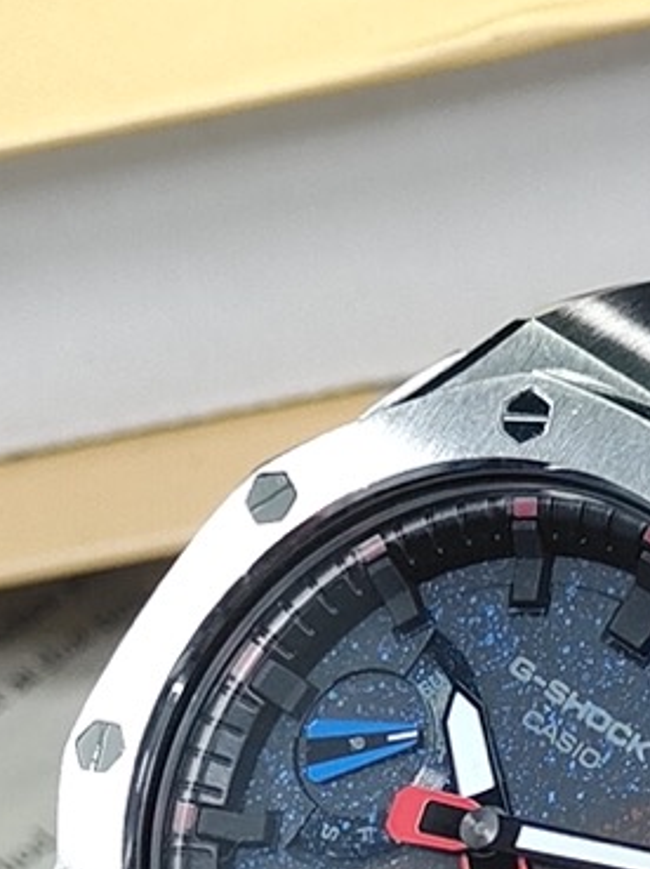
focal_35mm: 217
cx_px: 546
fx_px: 5442
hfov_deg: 6.8
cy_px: 1020
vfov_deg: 9.0
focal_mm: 7.55
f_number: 2.08
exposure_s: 1/100
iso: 94
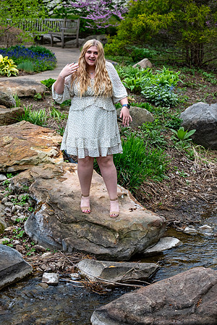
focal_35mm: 75
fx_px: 678
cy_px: 162
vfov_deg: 27.0
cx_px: 108
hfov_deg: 18.2
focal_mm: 50
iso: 250
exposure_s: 1/320
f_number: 4
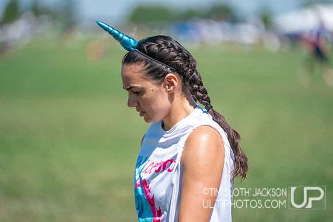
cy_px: 111
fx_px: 1850
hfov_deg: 10.3
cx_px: 166
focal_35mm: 200
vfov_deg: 6.9
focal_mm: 200
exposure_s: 1/3200
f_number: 2.8
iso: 250
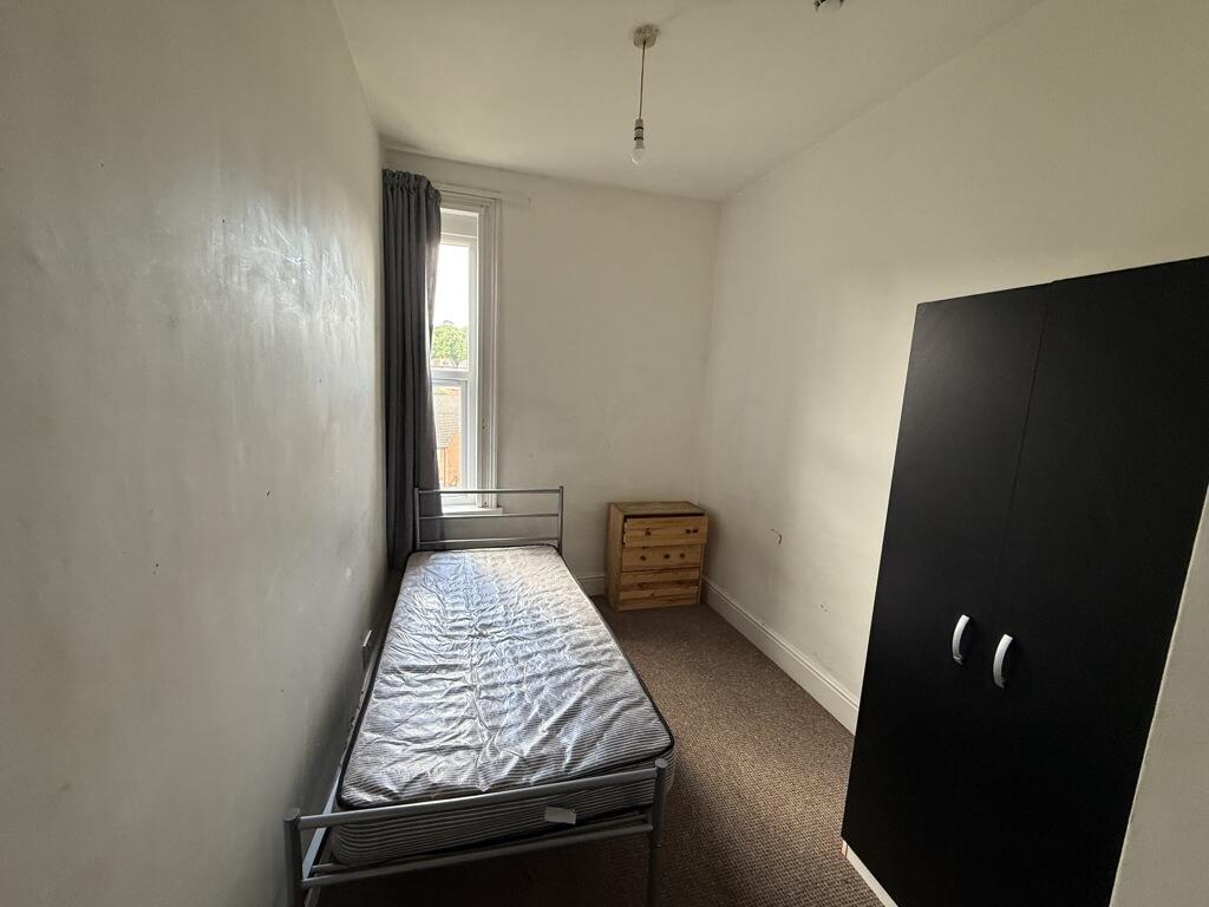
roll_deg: -1.8
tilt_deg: -8.0
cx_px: 604
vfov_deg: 85.7
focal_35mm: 14
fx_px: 489
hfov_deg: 102.1
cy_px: 454
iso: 200
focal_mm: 2.22
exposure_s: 1/99
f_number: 2.2
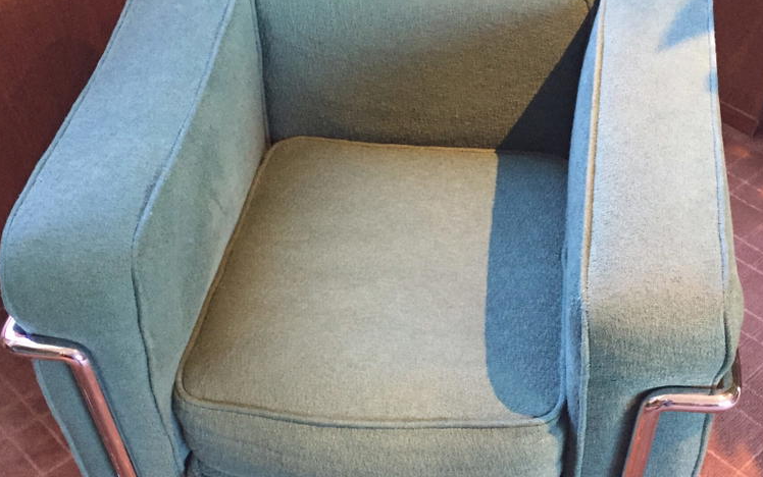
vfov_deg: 27.7
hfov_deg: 43.4
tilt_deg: -47.1
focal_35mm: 46
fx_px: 957
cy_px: 338
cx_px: 418
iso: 250
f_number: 2.2
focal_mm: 4.15
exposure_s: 1/20
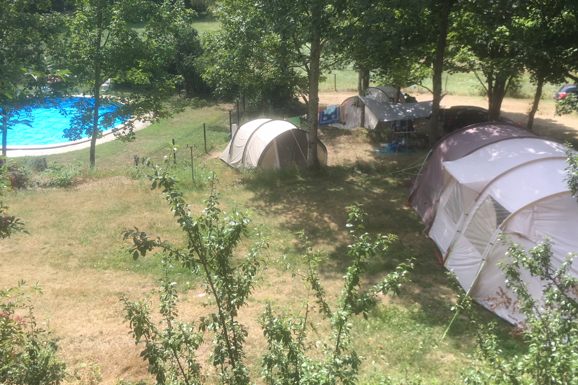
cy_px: 128
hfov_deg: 51.8
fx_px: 594
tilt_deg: -16.8
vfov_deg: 35.6
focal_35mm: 37
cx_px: 311
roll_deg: -0.1
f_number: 2.2
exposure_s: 1/545
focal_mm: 4.15
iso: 25
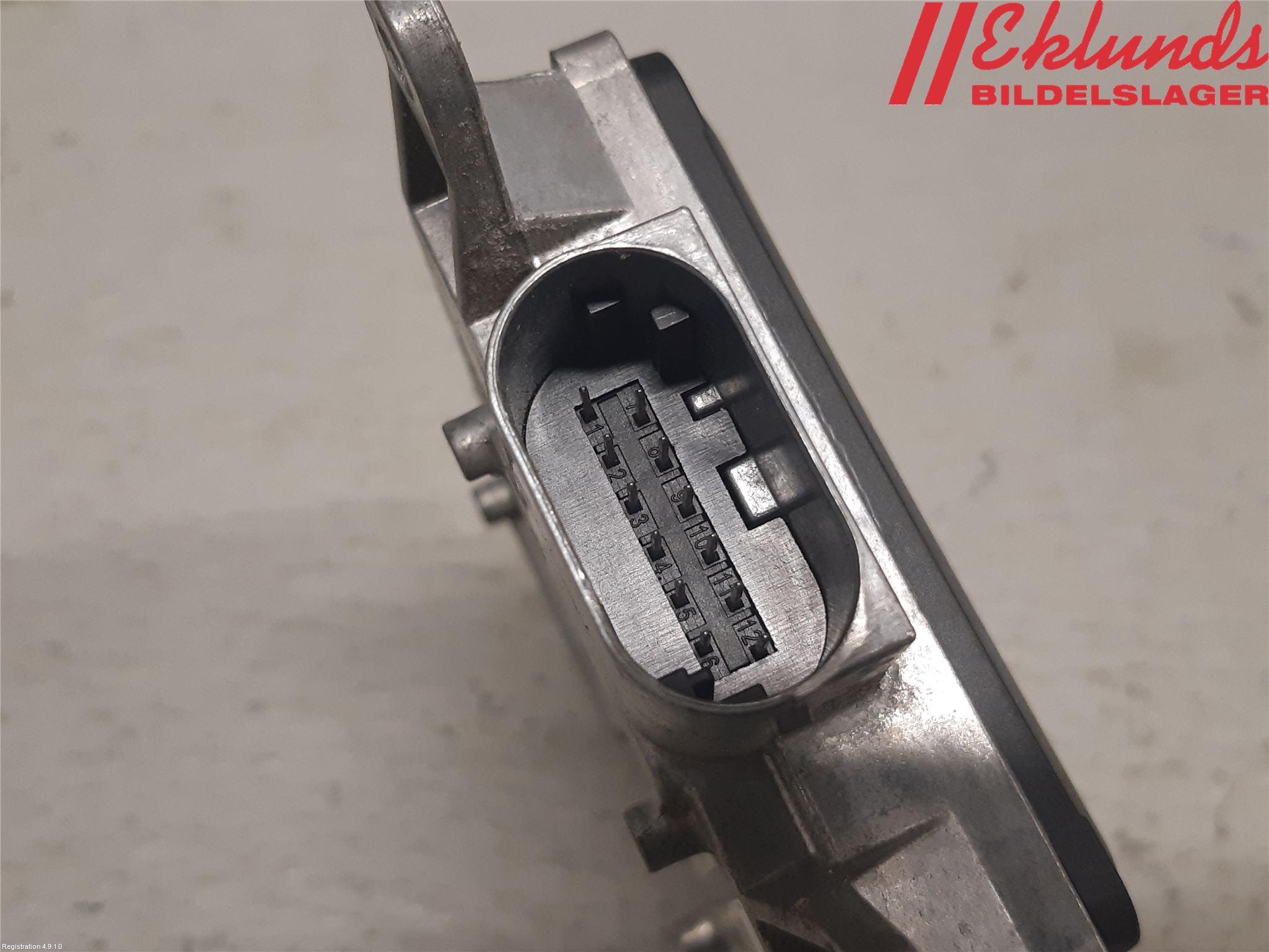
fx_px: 953
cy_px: 476
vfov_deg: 53.1
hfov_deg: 67.3
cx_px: 634
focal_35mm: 26
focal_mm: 3.93
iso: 125
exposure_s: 1/50
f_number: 1.7
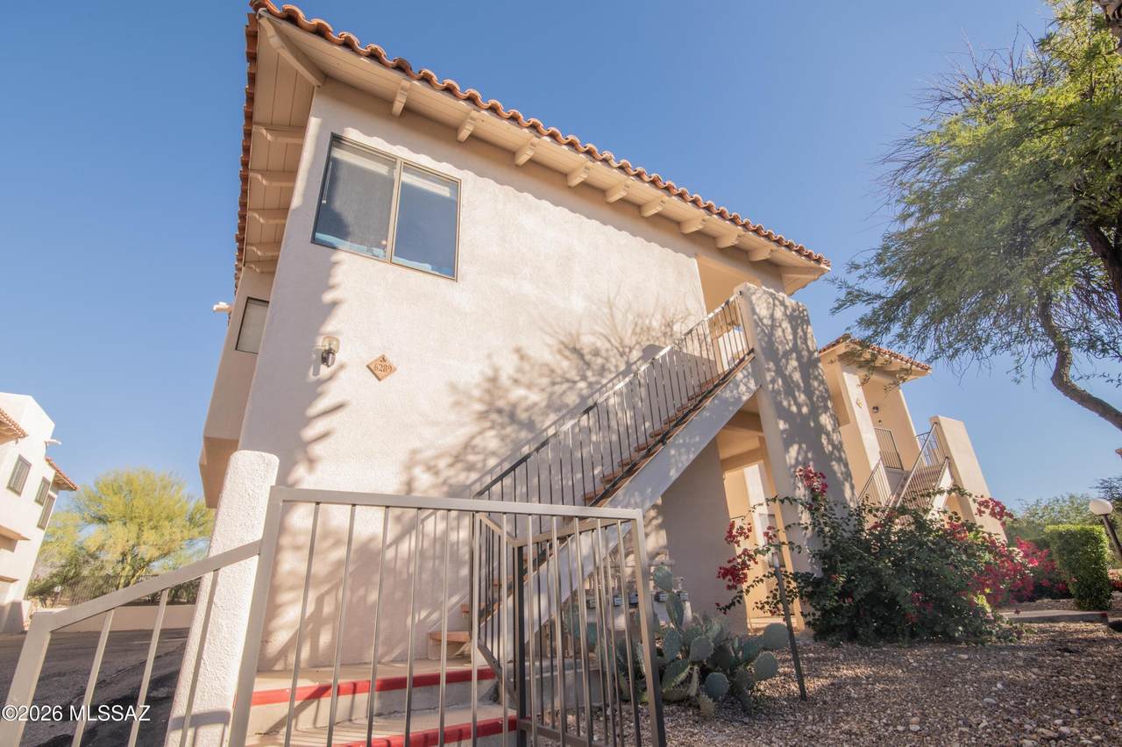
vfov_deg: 73.7
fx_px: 498
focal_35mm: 16
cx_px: 561
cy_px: 374
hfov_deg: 96.8
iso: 250
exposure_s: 1/40
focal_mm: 16
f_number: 22
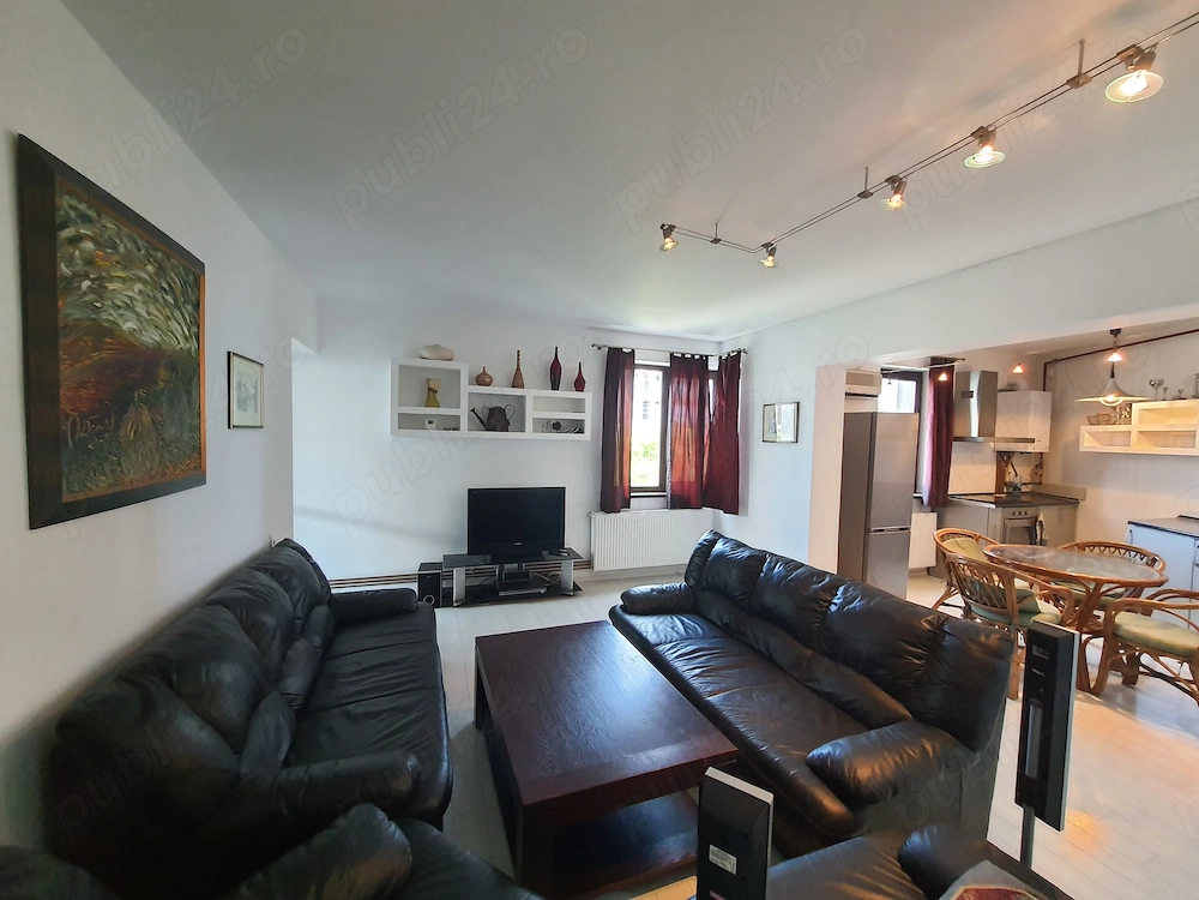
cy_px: 450
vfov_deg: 89.9
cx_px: 600
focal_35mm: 13
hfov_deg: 106.2
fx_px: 450
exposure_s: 1/50
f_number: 2.2
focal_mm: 1.74
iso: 320
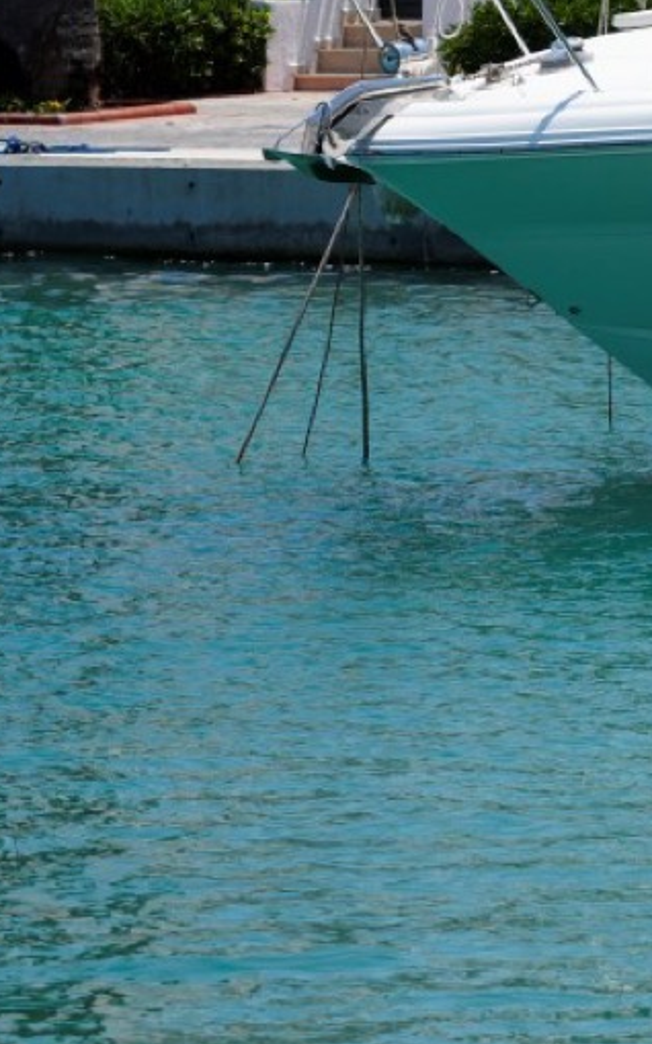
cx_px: 1448
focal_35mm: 269
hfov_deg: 4.8
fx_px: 7650
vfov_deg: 7.7
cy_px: -133
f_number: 5
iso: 100
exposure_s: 1/800
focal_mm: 70
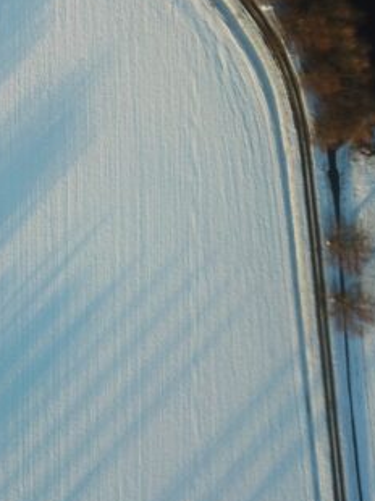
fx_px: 1244
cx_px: -120
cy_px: -44
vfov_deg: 21.6
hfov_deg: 16.2
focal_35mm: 86
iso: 100
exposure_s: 1/600
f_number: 2.2
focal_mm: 4.73
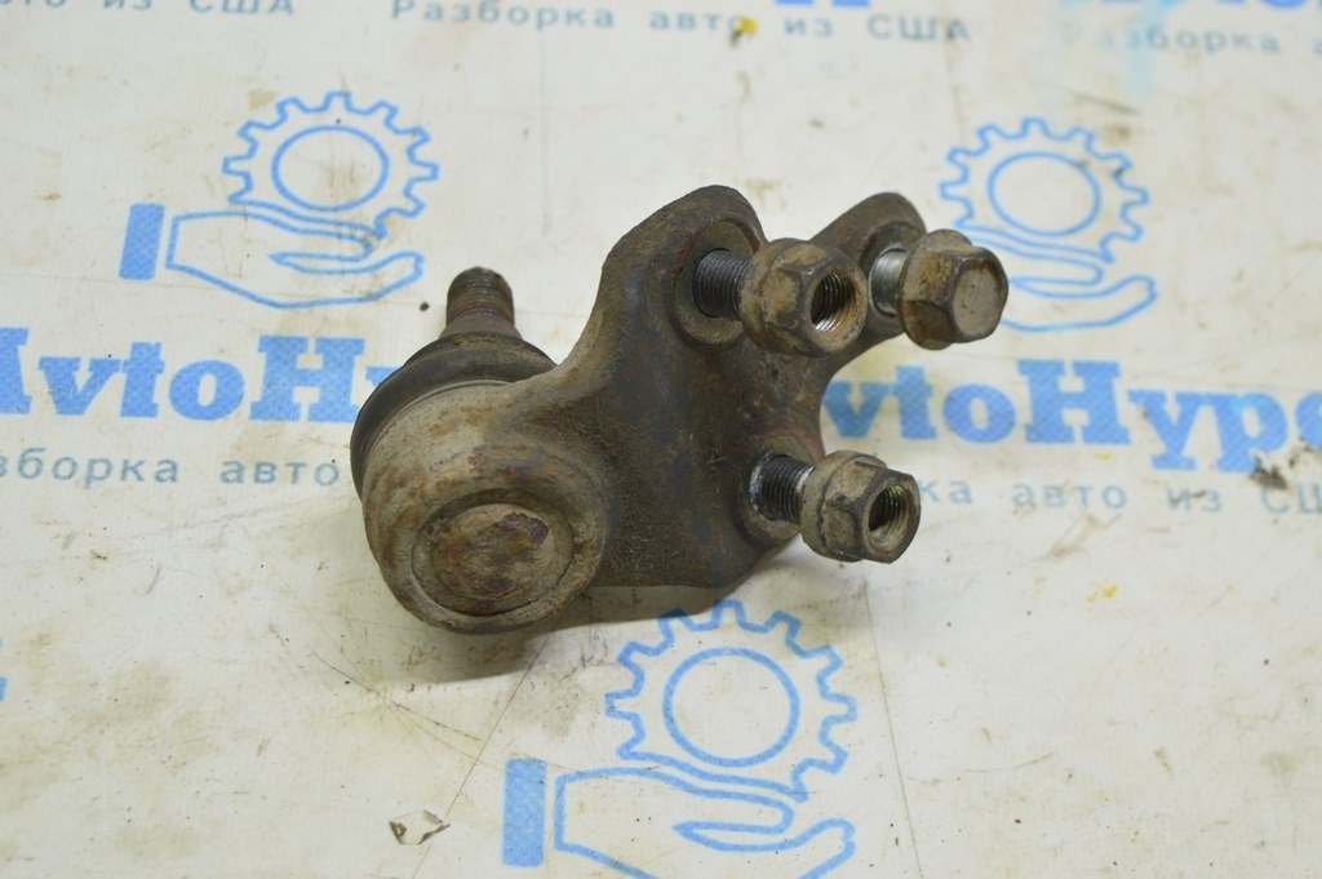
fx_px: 2312
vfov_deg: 21.5
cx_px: 661
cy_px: 440
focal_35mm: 63
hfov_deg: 31.9
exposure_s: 1/20
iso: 400
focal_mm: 42
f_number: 5.6
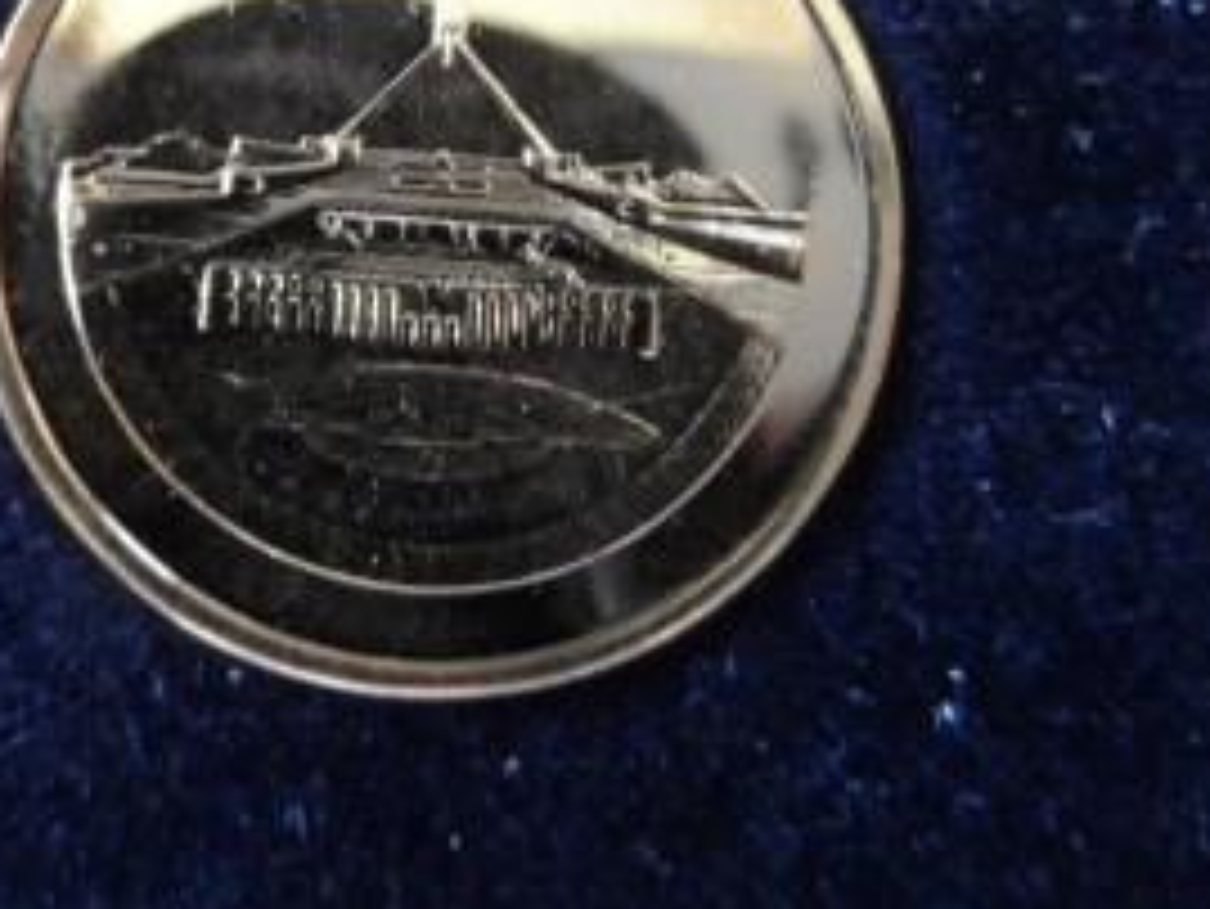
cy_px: 166
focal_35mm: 40
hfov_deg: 46.1
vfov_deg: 34.7
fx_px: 1399
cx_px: 414
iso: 400
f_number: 3.2
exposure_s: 1/15
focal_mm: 4
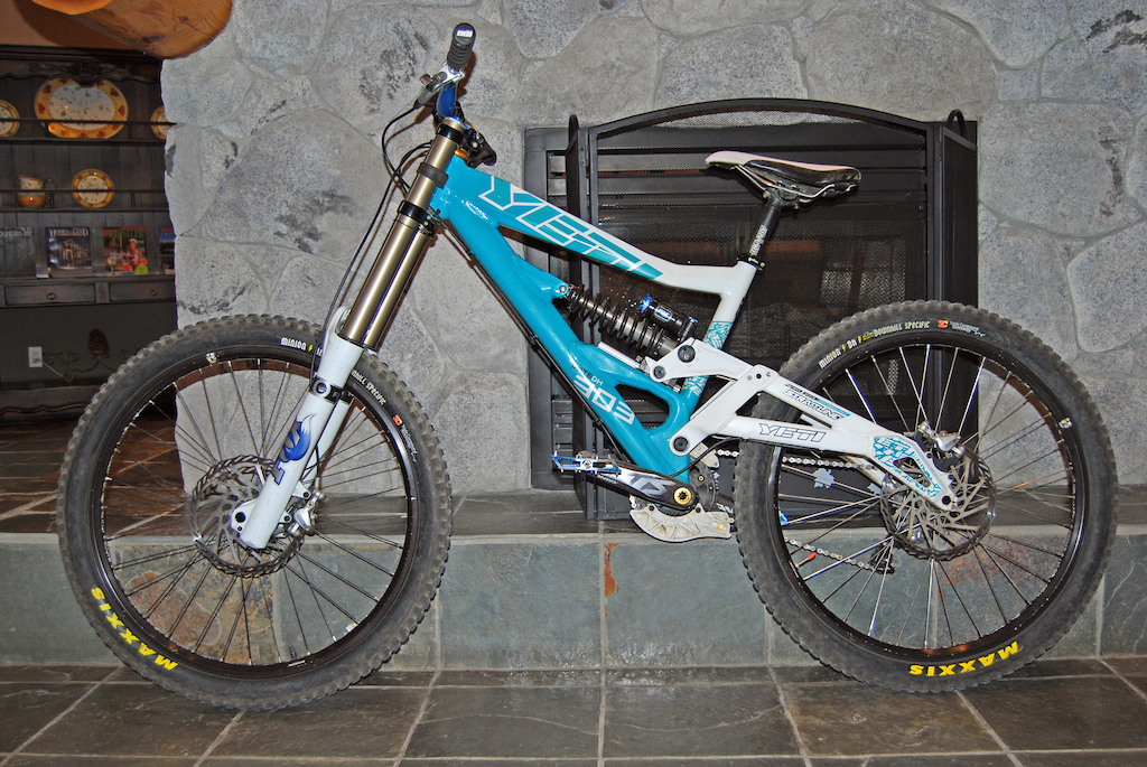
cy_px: 384
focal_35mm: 34
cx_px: 574
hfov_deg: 55.1
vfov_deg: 38.4
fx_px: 1100
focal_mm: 23
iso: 200
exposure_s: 1/60
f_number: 3.8
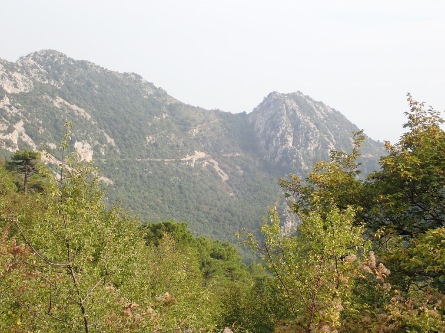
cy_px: 166
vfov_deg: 27.5
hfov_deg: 36.2
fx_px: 681
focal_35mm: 53
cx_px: 222
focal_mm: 9.61
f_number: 4.5
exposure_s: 1/320
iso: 100
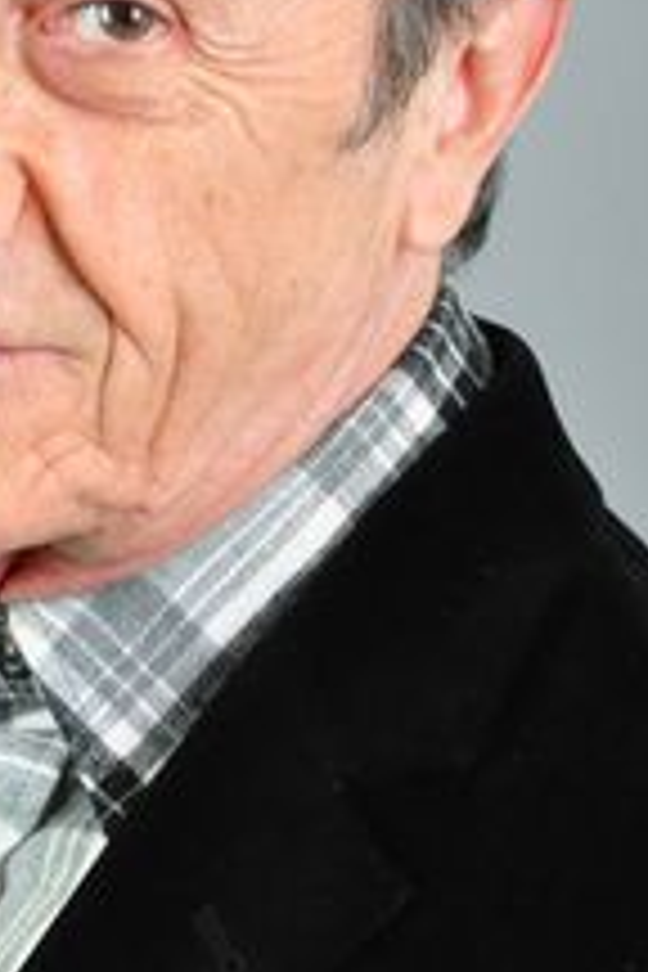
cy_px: 194
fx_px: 9831
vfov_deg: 5.7
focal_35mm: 364
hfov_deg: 3.8
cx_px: 108
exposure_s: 1/125
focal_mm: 105
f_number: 10
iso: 3200
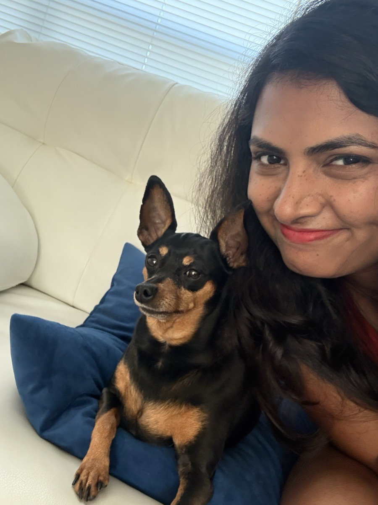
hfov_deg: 46.8
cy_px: 252
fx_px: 437
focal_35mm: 30
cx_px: 189
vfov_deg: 60.0
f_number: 1.9
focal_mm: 2.69
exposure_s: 1/43
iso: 320
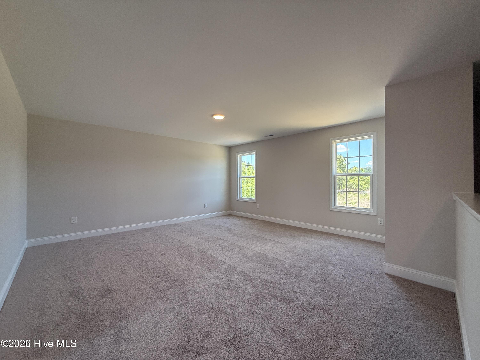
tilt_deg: +2.0
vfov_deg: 85.7
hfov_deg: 102.1
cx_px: 240
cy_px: 180
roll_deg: +1.0
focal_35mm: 14
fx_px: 194
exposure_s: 1/120
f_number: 2.2
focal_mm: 2.22
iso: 125
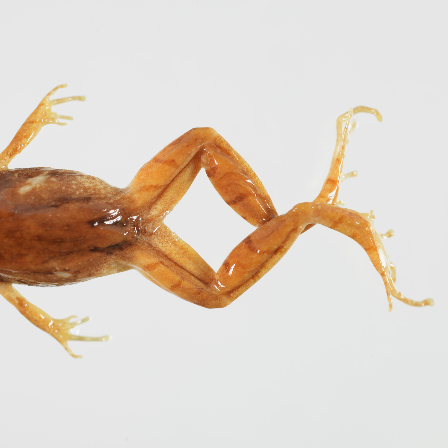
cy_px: 224
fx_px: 1127
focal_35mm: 77
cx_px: 139
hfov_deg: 22.4
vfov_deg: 22.5
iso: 100
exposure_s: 1/3
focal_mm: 60
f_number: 16
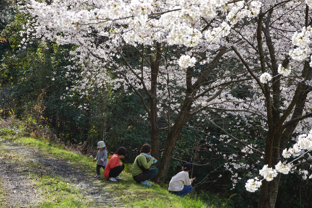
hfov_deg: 28.6
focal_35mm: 70
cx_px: 156
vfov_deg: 19.3
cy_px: 104
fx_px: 611
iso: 100
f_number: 8
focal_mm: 47
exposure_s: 1/100
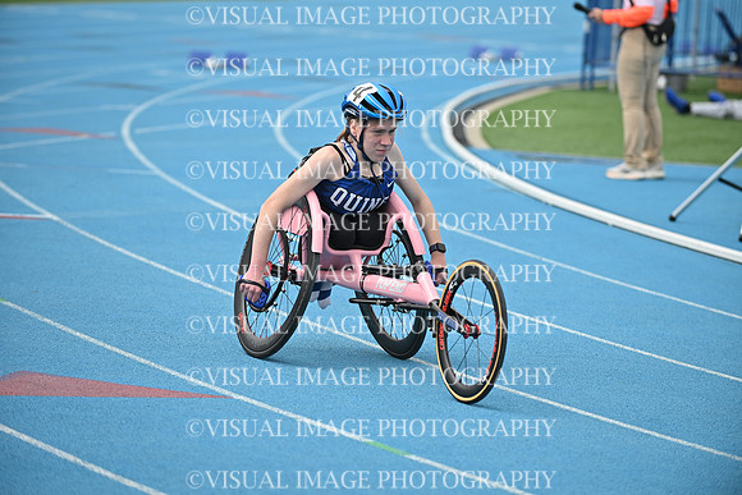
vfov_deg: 8.1
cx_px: 371
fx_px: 3505
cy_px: 248
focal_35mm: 170
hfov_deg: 12.1
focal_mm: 170
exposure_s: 1/3200
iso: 250
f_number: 3.5
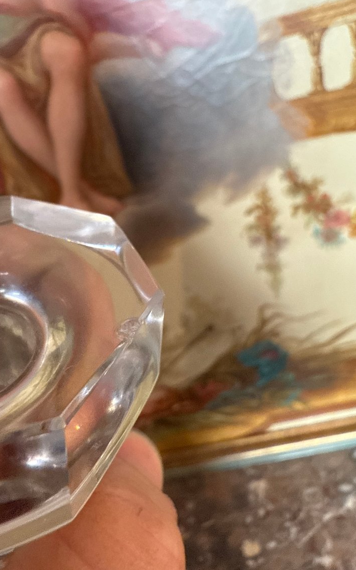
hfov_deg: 45.9
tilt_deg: -38.2
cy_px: 268
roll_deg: +19.5
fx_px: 419
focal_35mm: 27
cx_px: 153
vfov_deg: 68.3
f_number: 2.2
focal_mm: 2.22
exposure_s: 1/50
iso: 320
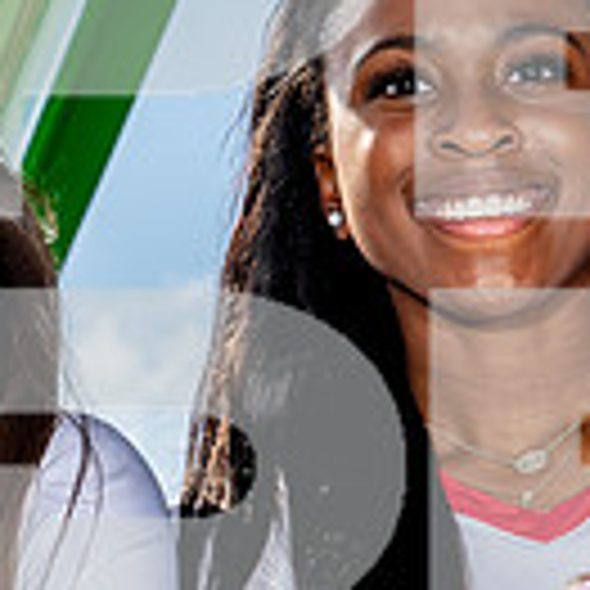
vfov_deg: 7.2
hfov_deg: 7.1
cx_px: -198
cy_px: 529
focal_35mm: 244
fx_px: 4705
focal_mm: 65
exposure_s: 1/125
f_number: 8
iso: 100
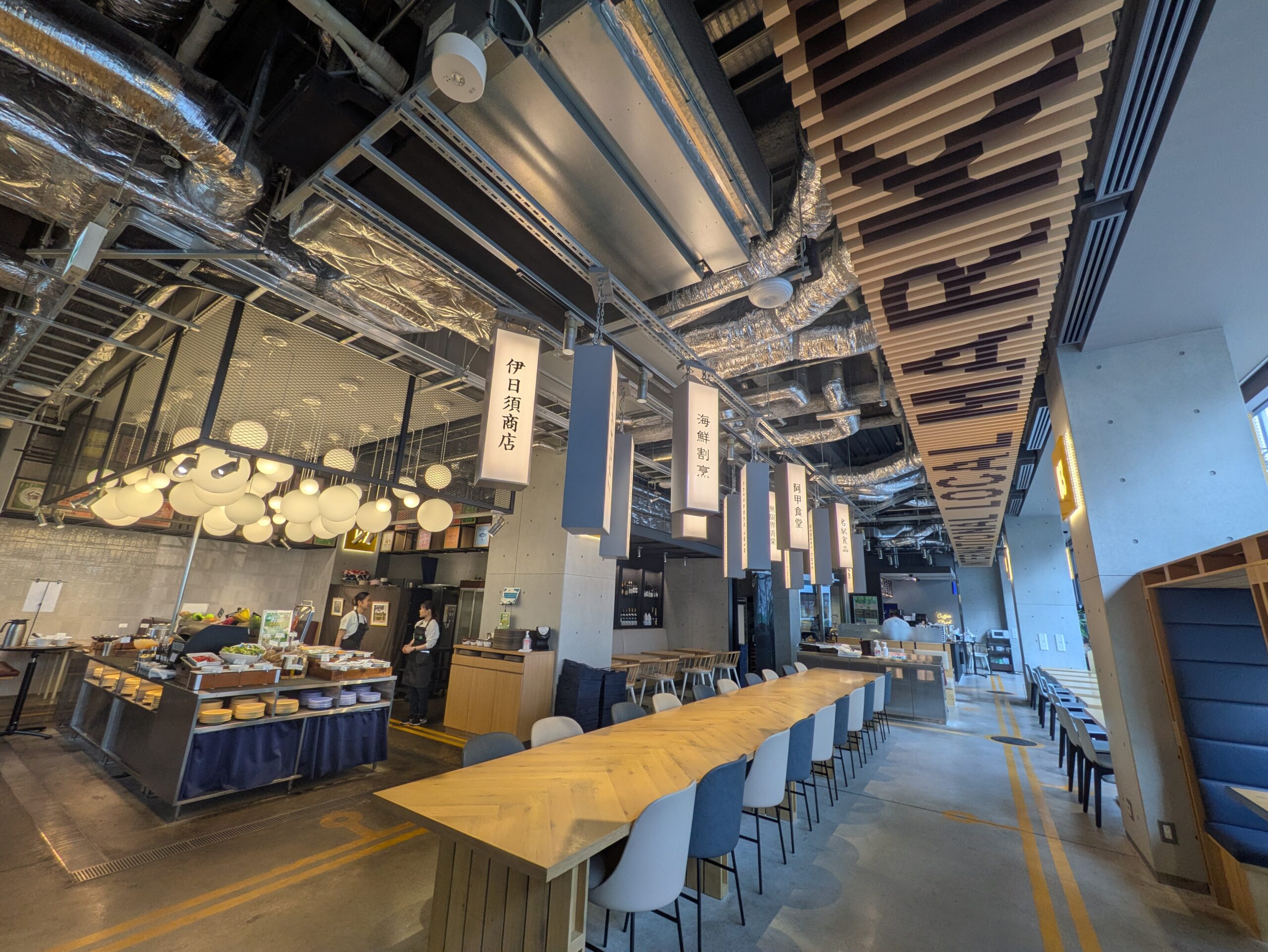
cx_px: 634
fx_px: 513
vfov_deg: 85.7
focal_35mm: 14
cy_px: 476
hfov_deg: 102.0
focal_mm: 1.83
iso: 49
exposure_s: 1/146
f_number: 2.2
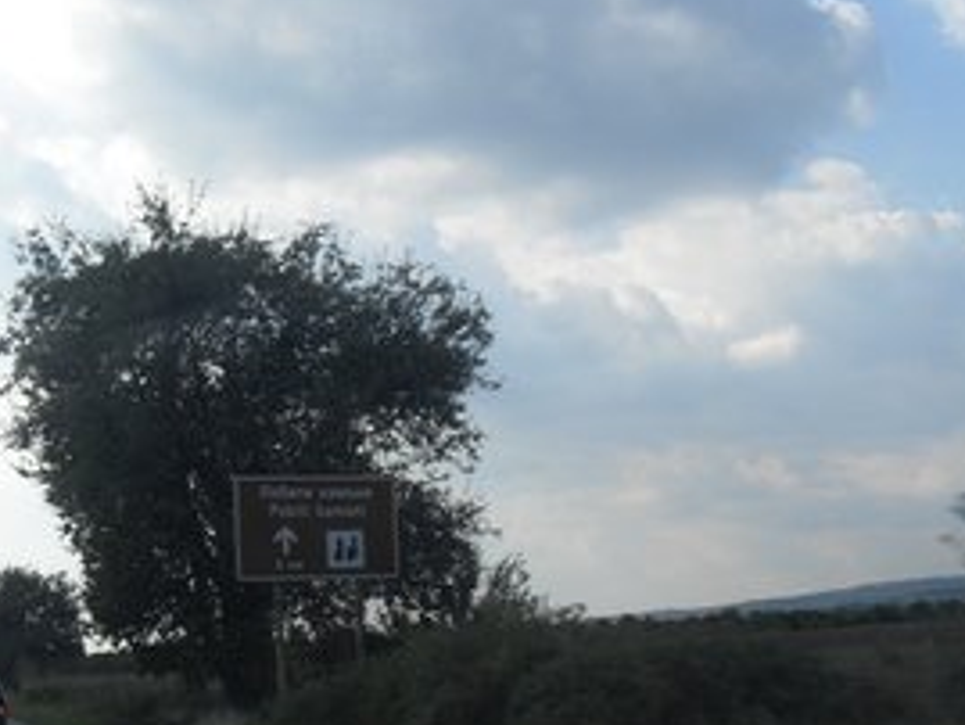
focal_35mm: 52
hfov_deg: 36.8
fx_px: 1450
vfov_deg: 27.8
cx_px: 445
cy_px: 510
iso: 80
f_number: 7
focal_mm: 6.3
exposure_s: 1/180
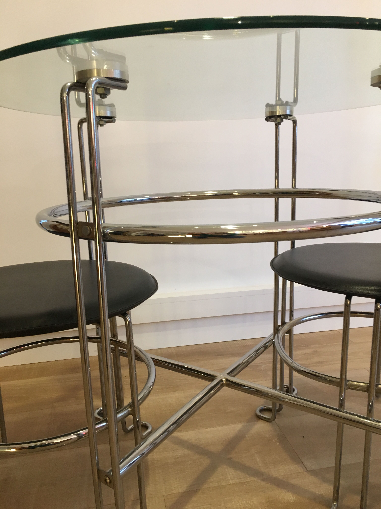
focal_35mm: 29
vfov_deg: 61.7
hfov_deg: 48.2
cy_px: 254
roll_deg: +1.9
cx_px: 190
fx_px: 426
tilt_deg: -11.2
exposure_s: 1/33
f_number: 2.2
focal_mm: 4.15
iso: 100
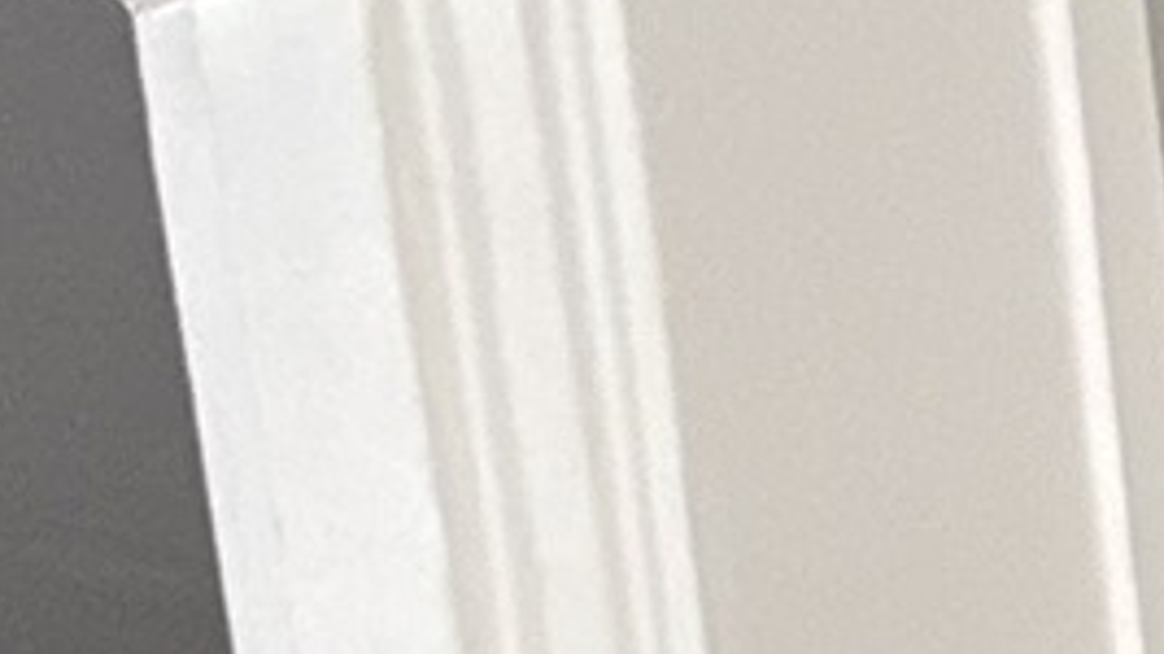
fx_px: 3610
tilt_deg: -9.8
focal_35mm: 117
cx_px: 3383
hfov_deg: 11.6
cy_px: 2590
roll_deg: +3.2
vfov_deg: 7.5
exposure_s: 1/120
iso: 200
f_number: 2.2
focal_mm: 2.22
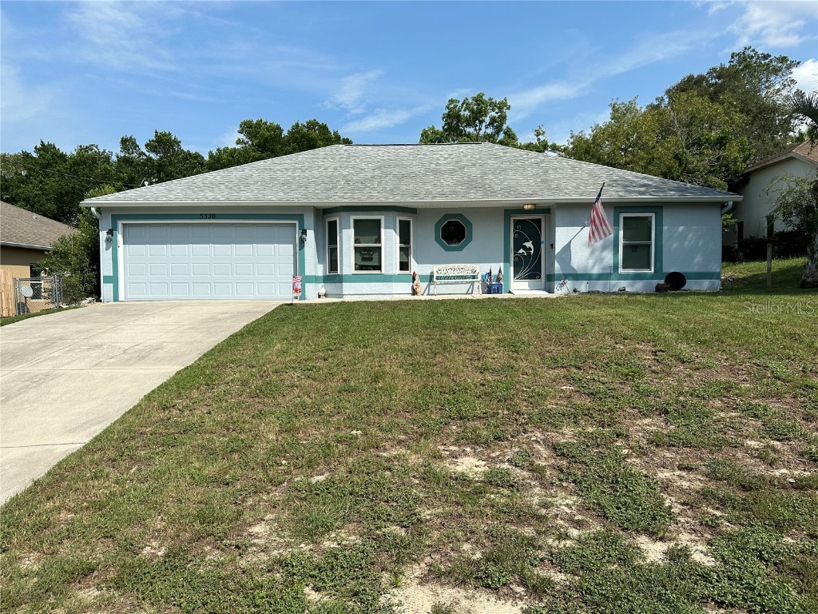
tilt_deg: -2.3
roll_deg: -0.1
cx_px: 409
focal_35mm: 24
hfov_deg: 71.6
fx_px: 567
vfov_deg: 56.8
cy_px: 307
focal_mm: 6.86
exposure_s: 1/5848
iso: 80
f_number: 1.78
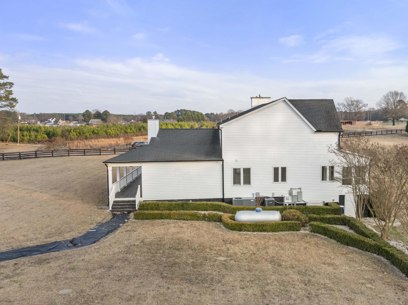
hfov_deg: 56.2
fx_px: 377
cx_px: 255
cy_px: 146
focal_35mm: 32
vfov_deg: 44.1
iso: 150
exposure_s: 1/800
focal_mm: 12.29
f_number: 2.8
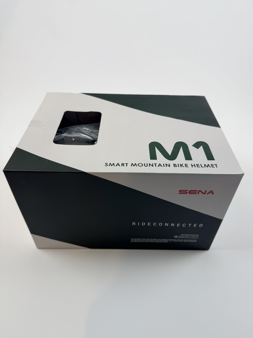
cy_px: 169
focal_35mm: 24
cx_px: 126
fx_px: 234
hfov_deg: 56.8
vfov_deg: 71.6
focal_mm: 6.76
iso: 64
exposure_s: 1/100
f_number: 1.78
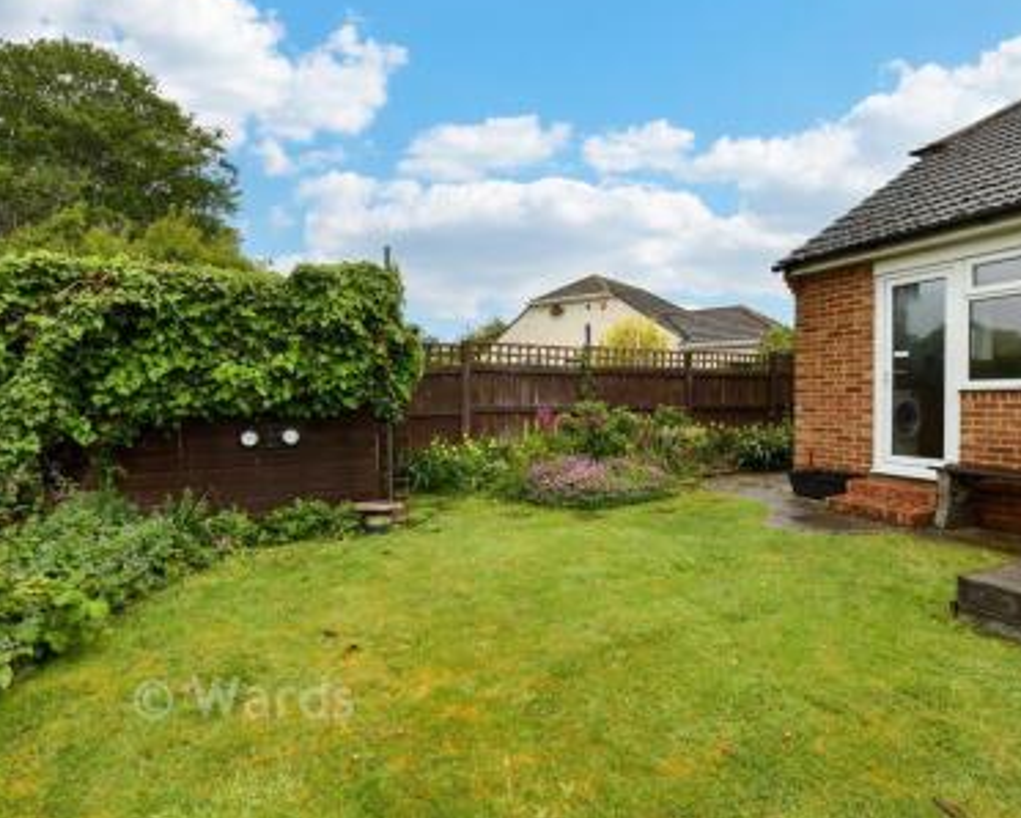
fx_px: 544
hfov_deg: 86.1
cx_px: 557
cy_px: 399
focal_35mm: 18
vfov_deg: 73.8
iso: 1000
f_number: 8
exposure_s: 1/500
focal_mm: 10
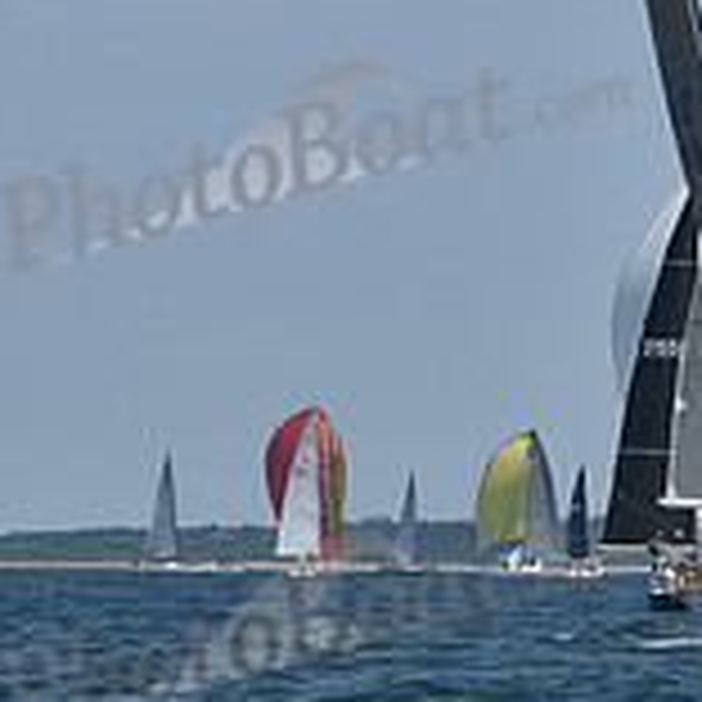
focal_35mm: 634
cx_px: 868
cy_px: 326
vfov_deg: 2.8
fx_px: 14546
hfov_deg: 2.8
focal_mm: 200
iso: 320
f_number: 8
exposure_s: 1/1600
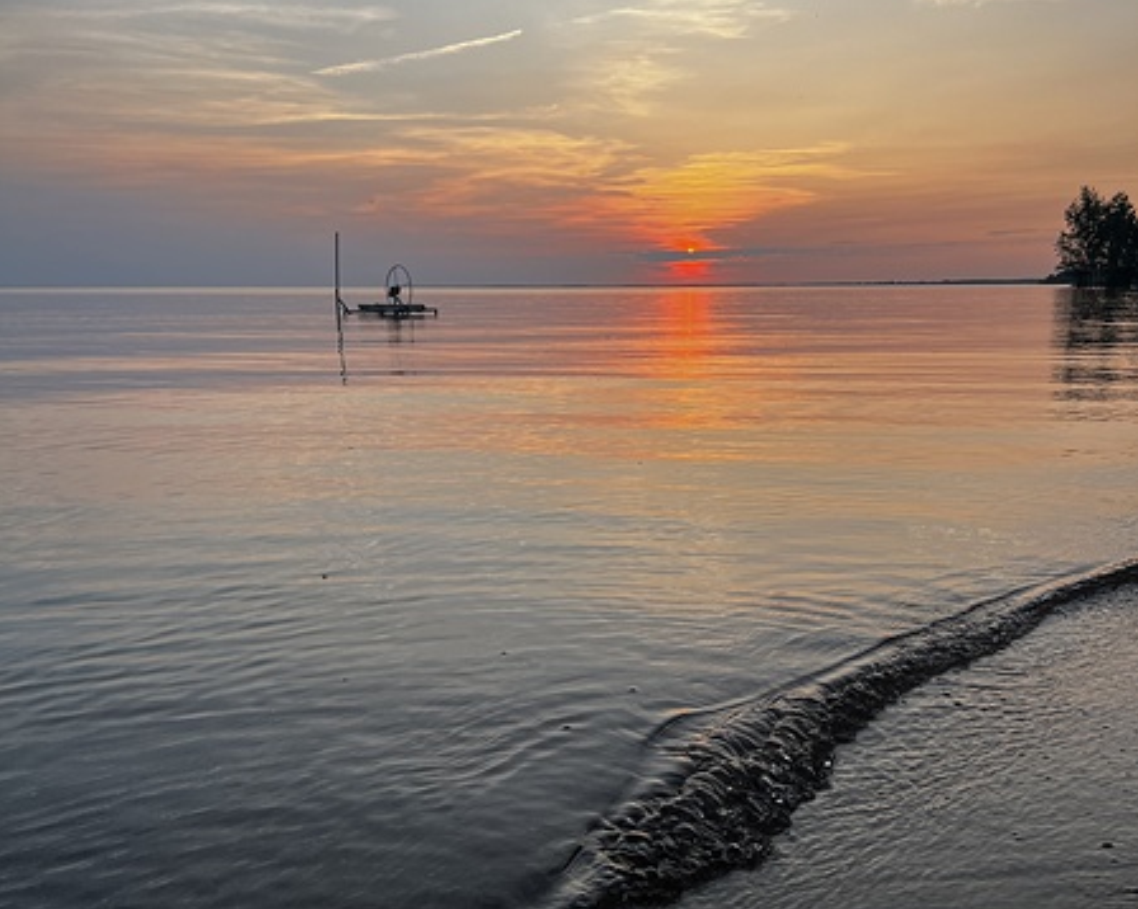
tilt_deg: -12.4
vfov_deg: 43.2
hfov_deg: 52.9
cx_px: 569
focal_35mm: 34
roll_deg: +1.1
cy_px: 536
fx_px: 1145
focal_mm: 5.7
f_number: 1.5
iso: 50
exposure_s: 1/786
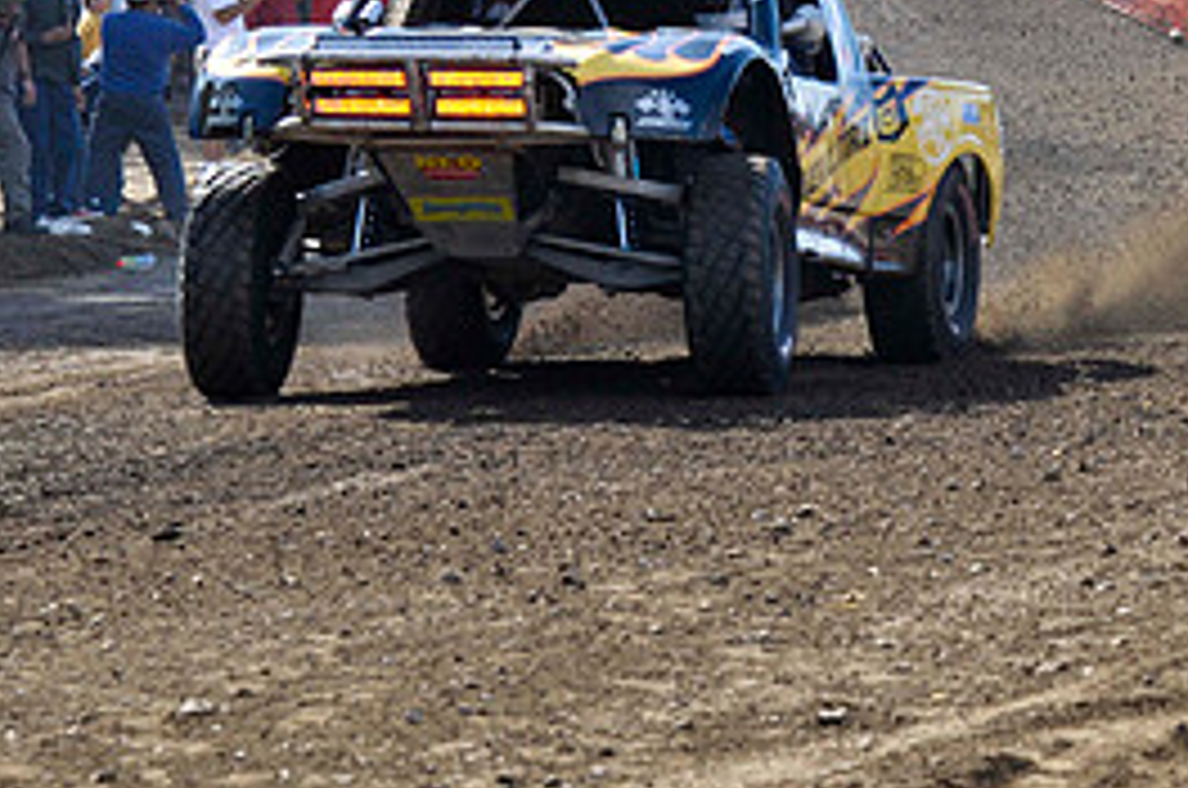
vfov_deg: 5.2
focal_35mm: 264
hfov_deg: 7.8
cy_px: 117
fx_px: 8696
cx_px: 684
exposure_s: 1/1000
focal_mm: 120
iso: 640
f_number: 8
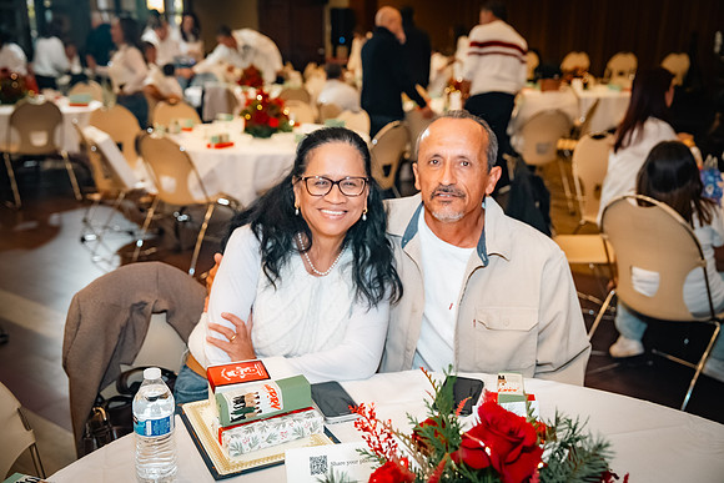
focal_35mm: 38
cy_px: 242
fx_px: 764
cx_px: 362
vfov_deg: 35.1
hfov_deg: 50.7
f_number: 3.5
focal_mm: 38
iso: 1600
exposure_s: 1/100
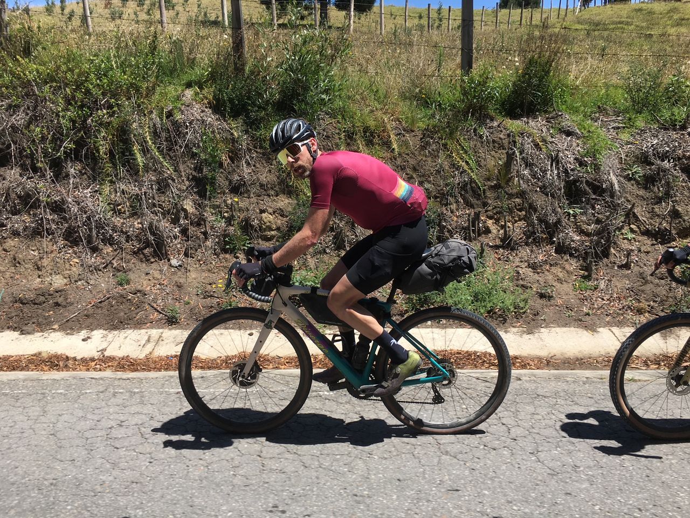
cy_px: 259
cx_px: 345
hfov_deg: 61.7
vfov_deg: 48.2
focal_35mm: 29
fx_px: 578
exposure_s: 1/1026
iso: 25
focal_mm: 4.15
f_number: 2.2
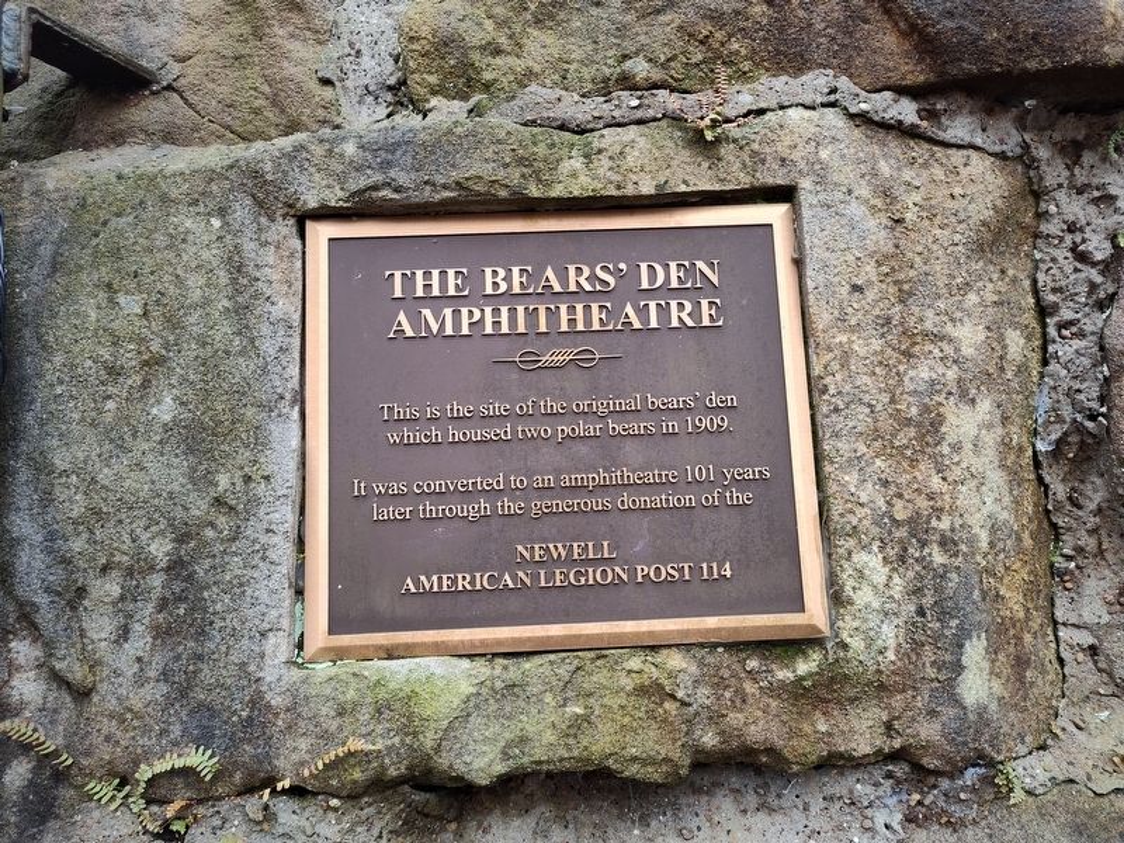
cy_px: 422
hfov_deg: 73.9
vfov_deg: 58.9
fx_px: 747
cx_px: 562
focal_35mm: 23
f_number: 1.8
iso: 159
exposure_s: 1/120
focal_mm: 5.56
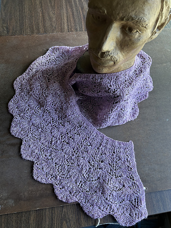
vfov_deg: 67.3
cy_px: 114
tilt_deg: -66.4
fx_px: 171
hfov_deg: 53.1
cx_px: 86
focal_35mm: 26
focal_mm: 5.7
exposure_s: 1/107
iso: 125
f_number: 1.5
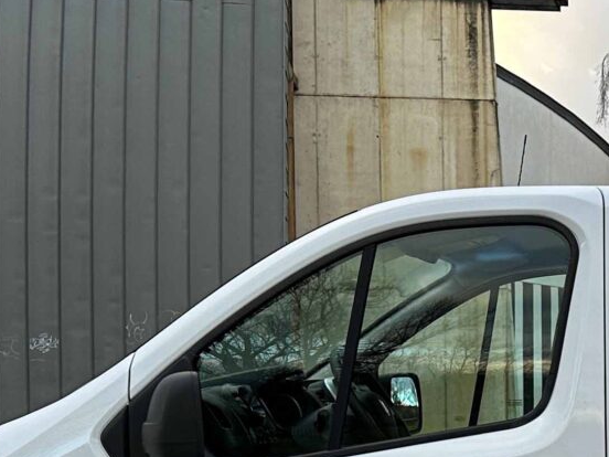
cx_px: 798
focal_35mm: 89
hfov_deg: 20.1
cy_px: 506
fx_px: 1566
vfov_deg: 16.1
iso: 80
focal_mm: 6.86
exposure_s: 1/3200
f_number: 1.8
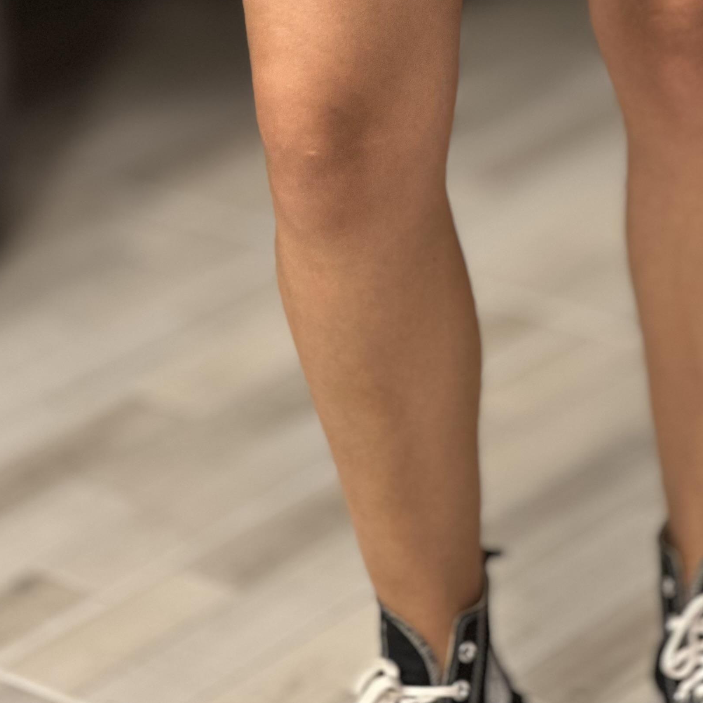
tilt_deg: -17.4
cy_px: -90
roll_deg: +4.9
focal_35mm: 171
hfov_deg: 10.2
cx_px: 531
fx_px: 3929
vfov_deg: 10.1
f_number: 2.8
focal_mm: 9
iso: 125
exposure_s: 1/33
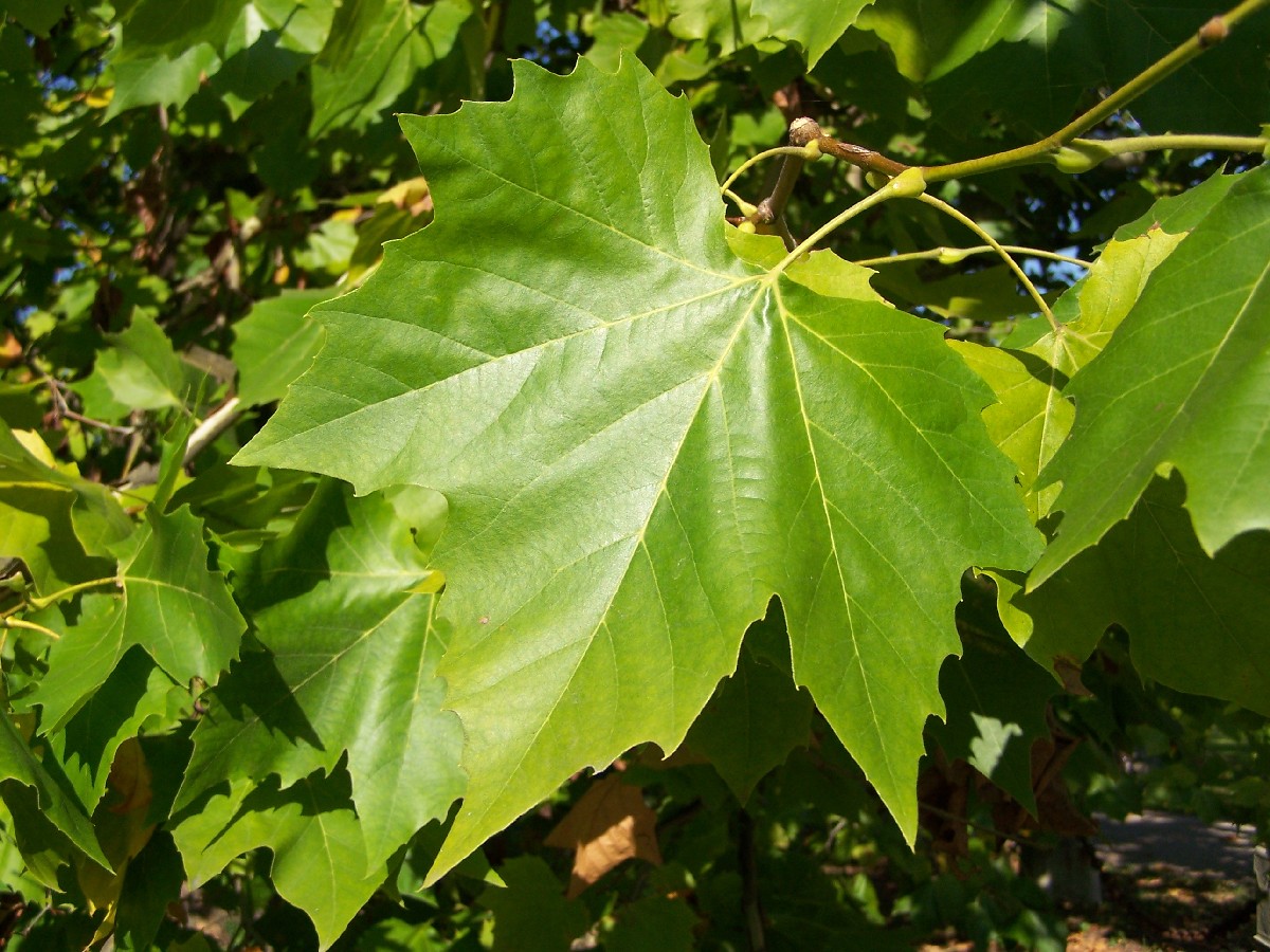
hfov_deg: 43.9
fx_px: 1578
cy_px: 476
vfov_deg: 33.6
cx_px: 635
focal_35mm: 43
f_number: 2.9
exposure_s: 1/250
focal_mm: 7.1
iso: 100
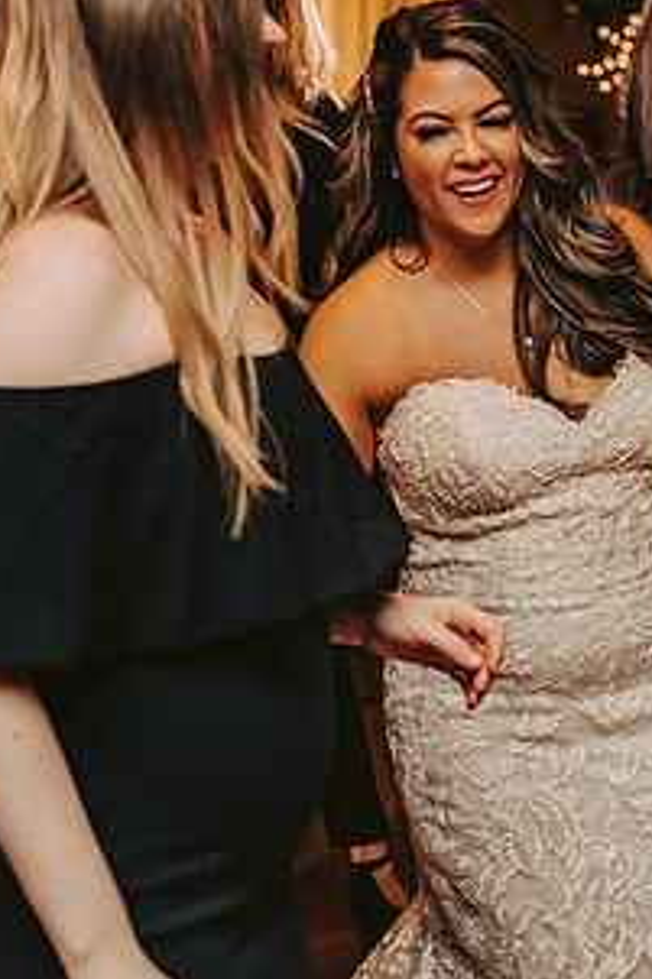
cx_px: 538
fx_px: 2611
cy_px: 494
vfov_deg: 21.3
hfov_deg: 14.1
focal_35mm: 96
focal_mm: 50
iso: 2000
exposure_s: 1/200
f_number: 3.2
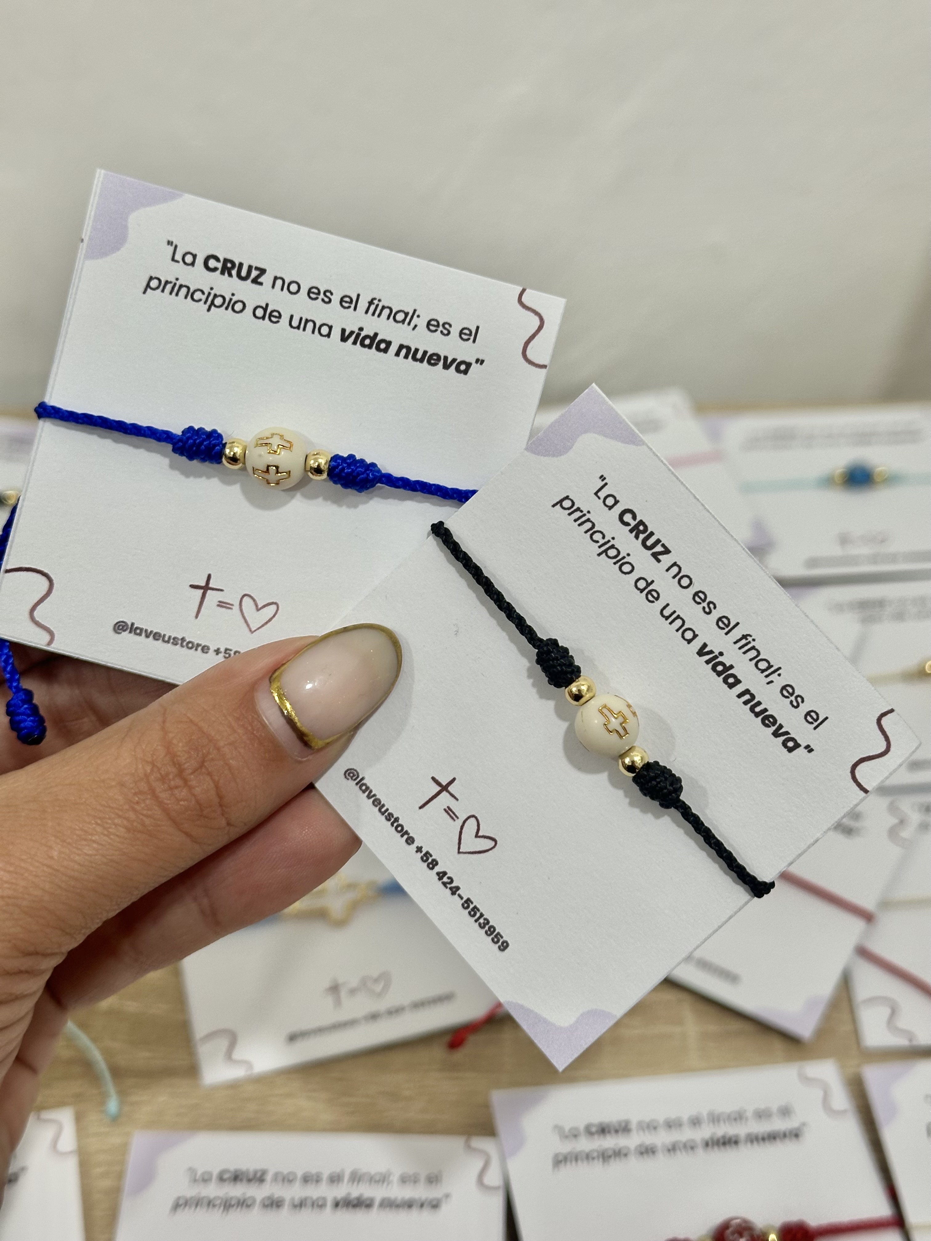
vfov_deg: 39.7
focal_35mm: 48
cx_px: 466
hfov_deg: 30.3
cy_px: 620
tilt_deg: -43.0
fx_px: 1721
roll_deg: -2.5
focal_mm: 6.86
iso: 100
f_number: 1.78
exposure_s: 1/60
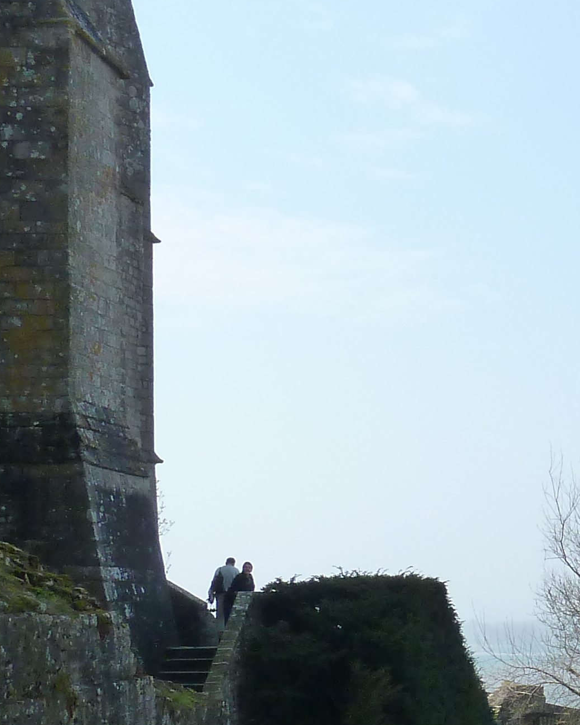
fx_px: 1609
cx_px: 795
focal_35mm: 75
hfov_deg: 18.7
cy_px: 561
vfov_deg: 25.0
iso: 125
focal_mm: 4.1
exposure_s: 1/500
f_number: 4.5
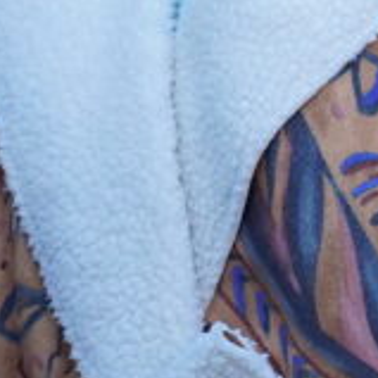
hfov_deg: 4.5
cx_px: 632
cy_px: -351
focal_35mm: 382
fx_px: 4719
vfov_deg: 4.5
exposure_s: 1/125
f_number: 5
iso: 1250
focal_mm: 47
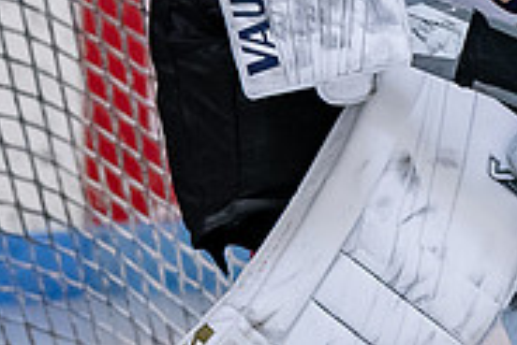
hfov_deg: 1.9
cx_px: 640
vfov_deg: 1.3
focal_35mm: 1058
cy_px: -162
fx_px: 15206
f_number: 3.5
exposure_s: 1/800
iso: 2000
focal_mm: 150
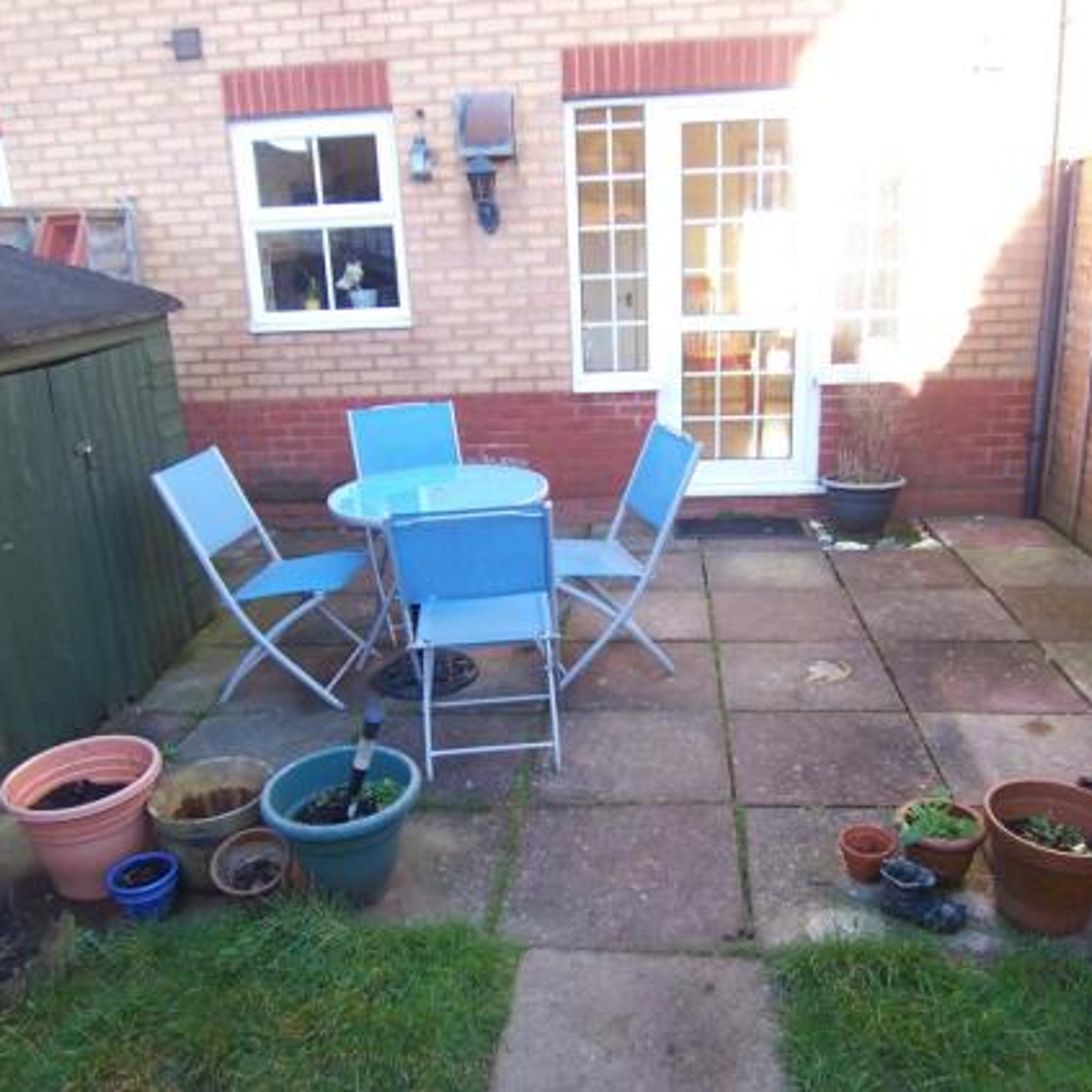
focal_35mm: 28
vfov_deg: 57.3
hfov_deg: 57.3
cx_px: 559
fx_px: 999
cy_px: 543
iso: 64
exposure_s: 1/50
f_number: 2.8
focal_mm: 3.8
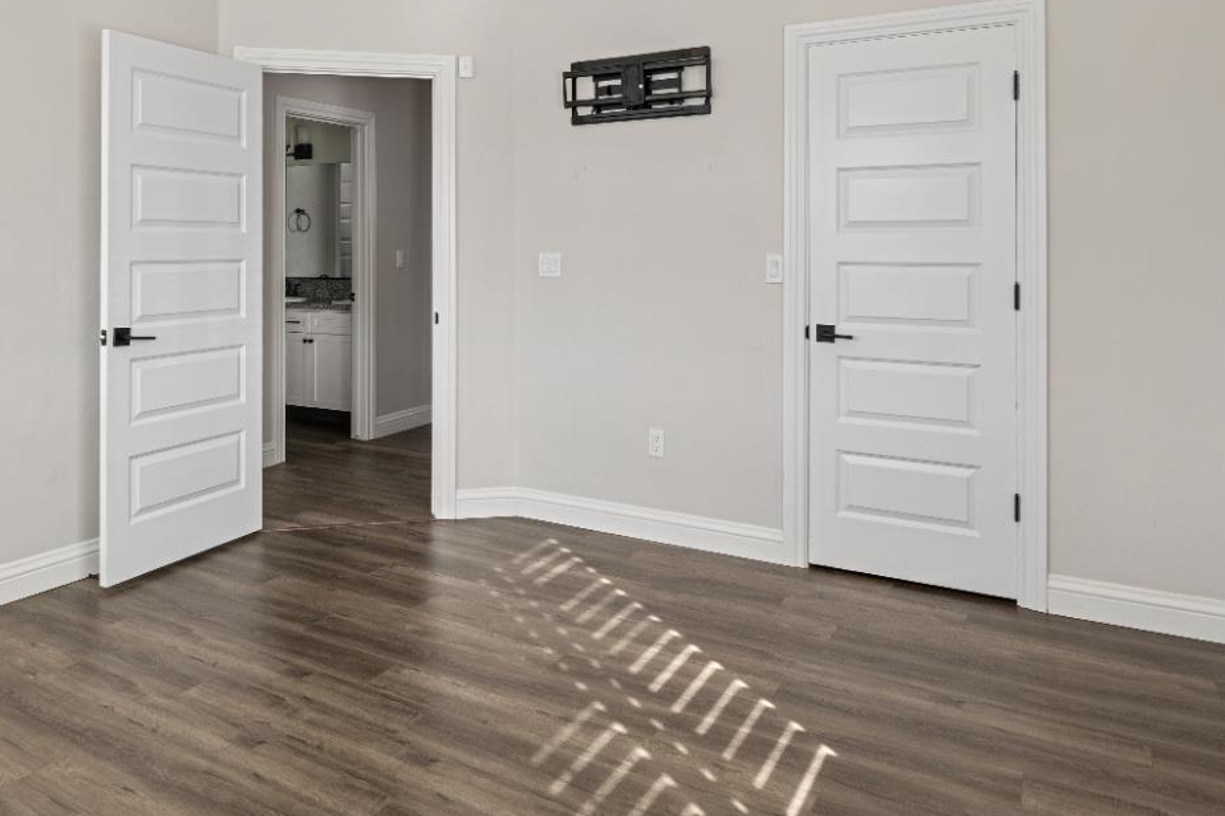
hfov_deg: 67.1
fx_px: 912
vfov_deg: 46.4
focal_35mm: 27
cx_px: 492
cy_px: 202
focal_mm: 11
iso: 80
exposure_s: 1/4
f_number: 8
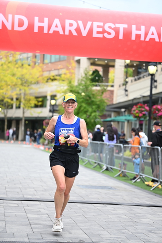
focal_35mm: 82
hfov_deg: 16.7
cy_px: 122
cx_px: 81
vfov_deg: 24.8
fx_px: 553
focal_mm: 82
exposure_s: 1/1600
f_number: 2.8
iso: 640
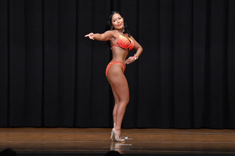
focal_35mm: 240
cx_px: 118
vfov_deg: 5.7
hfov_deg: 8.6
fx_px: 1566
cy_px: 78
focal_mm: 160
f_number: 5.6
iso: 6400
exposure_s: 1/400
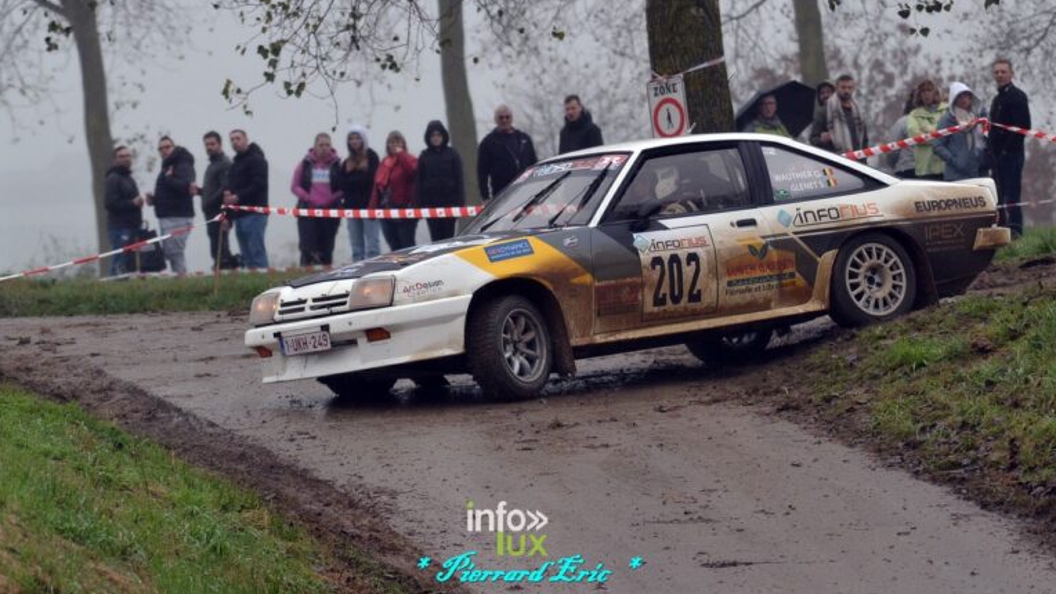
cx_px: 528
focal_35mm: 316
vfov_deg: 3.8
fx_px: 8850
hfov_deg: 6.8
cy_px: 245
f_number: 5.3
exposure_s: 1/500
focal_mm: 200
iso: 450
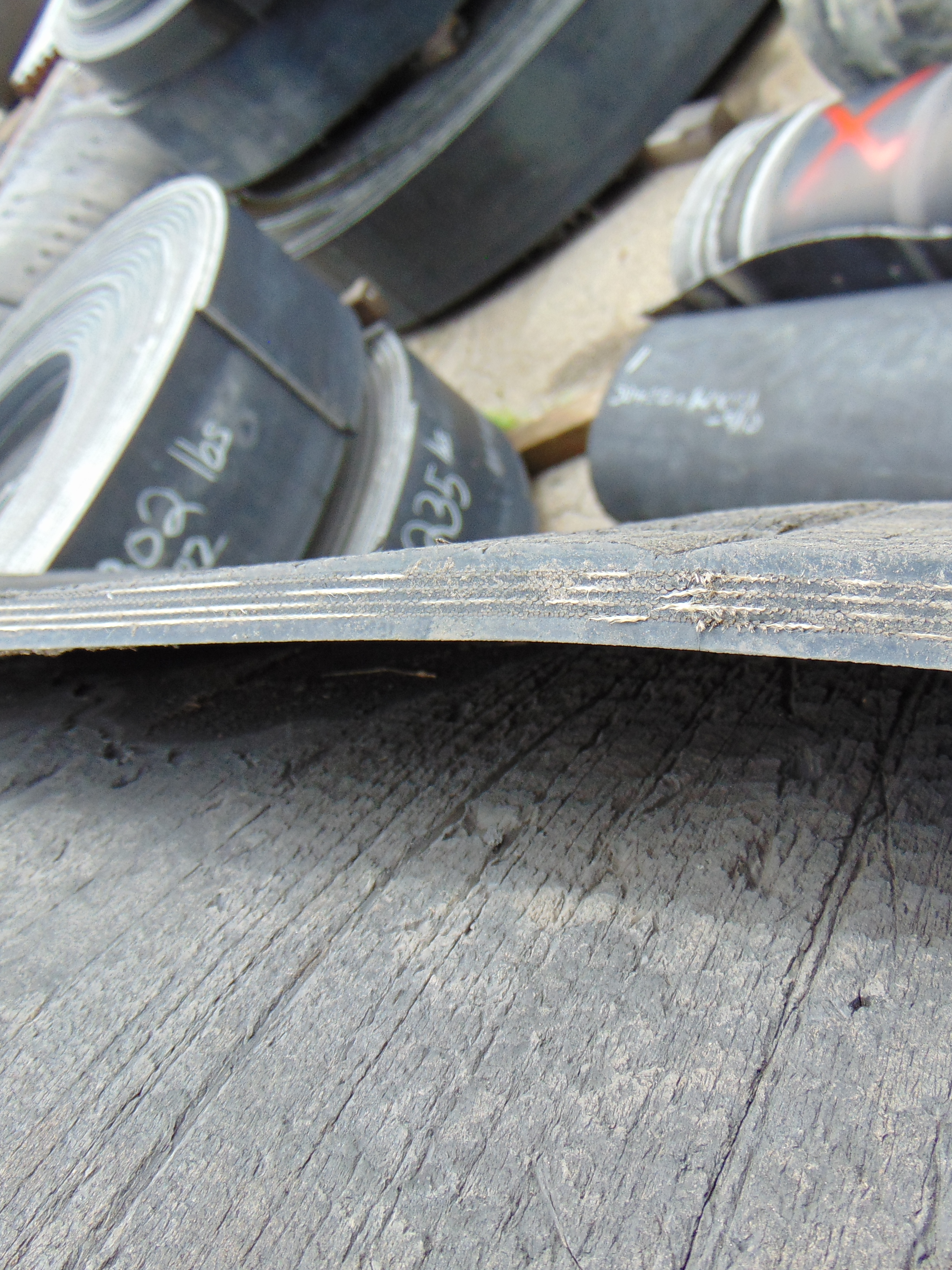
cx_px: 510
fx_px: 1247
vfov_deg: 54.0
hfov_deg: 41.8
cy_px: 625
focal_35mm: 34
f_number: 3
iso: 80
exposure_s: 1/125
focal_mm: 4.5
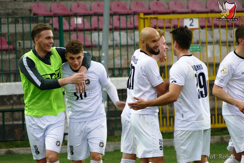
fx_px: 2549
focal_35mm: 376
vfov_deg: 3.7
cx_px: 122
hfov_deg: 5.5
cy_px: 82
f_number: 4
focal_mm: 137.03
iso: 1000
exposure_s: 1/500
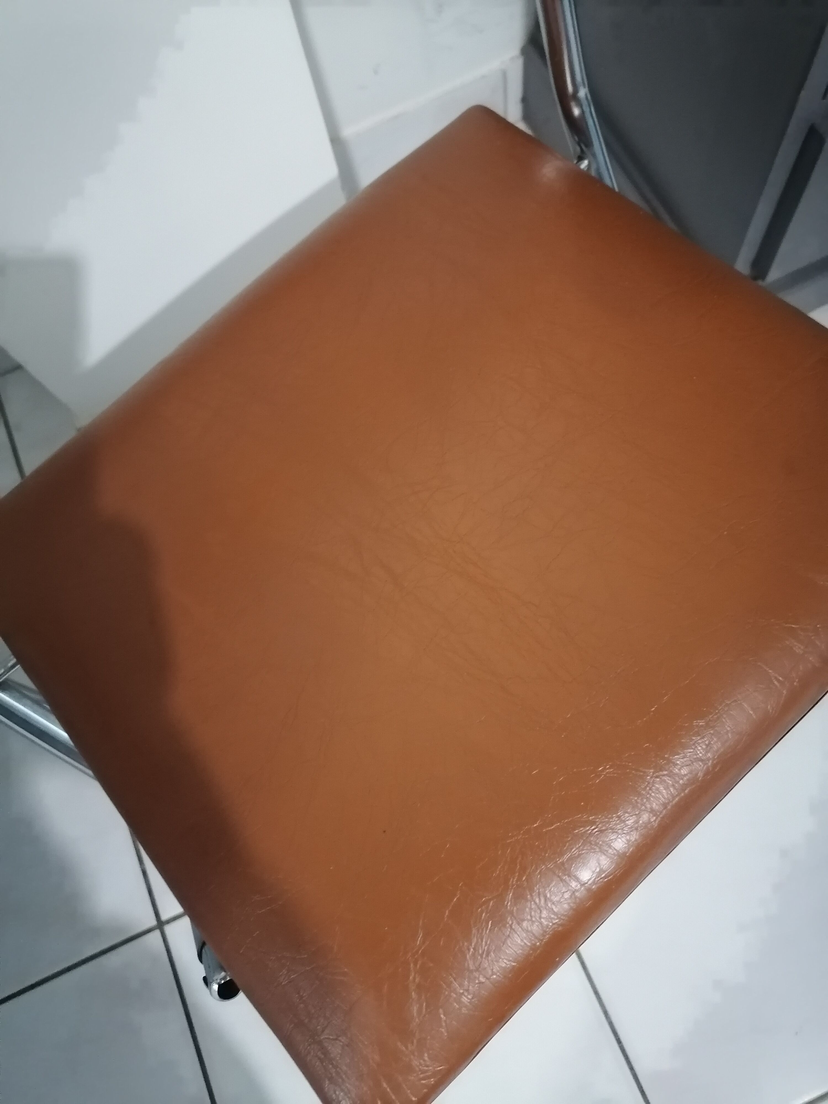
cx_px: 414
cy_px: 552
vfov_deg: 65.3
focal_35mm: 27
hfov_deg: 51.4
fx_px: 861
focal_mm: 5.3
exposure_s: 1/25
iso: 1600
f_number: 1.8
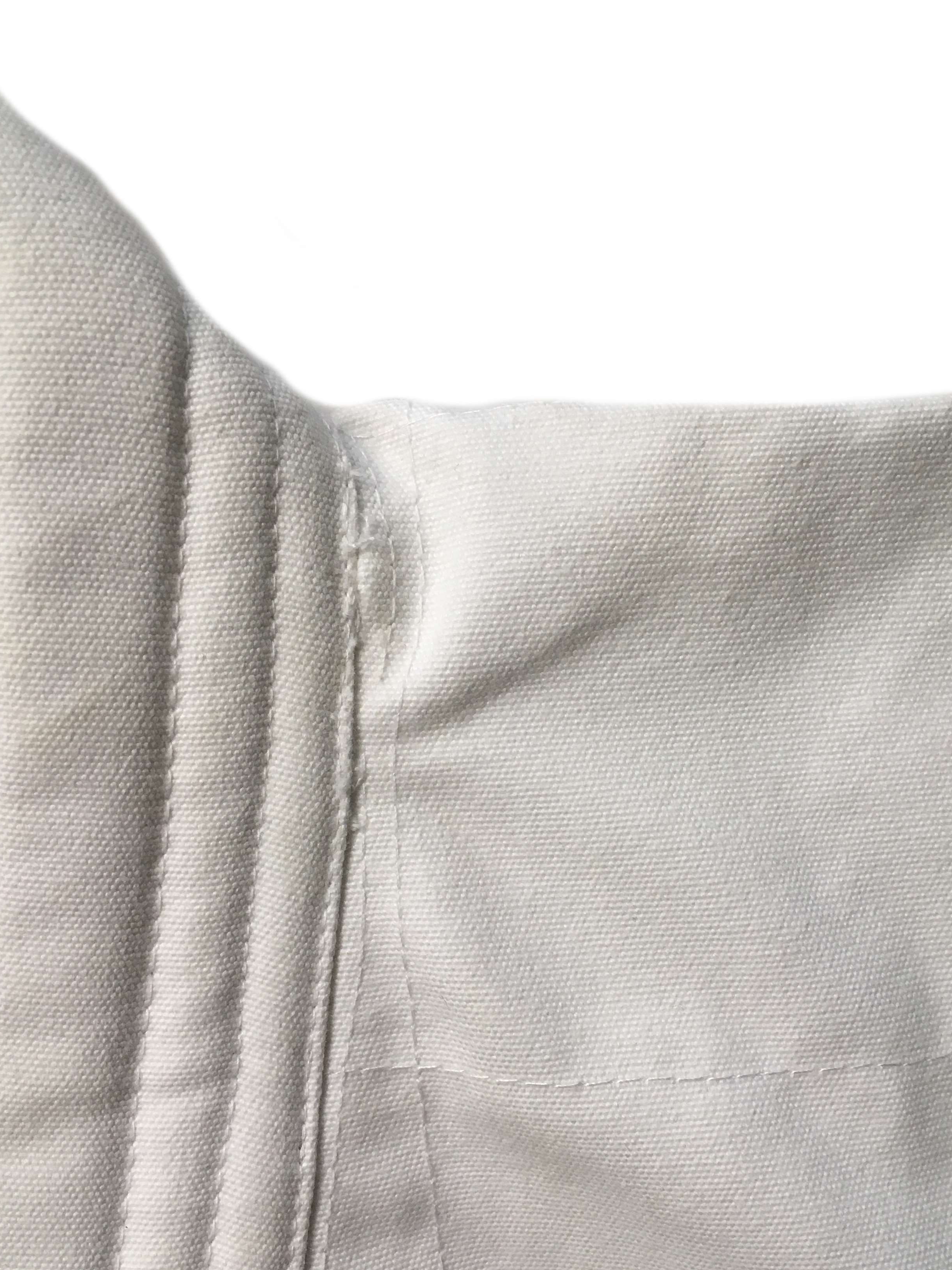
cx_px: 469
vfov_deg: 51.1
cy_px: 742
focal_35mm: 36
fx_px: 1320
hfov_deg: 39.7
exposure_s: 1/33
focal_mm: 4.15
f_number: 2.2
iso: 32
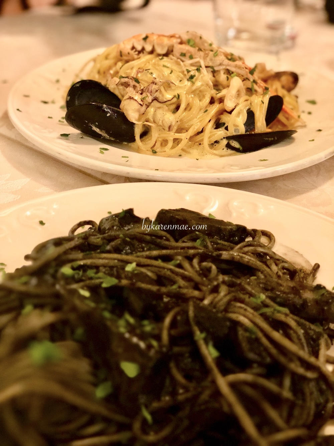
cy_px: 223
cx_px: 167
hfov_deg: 28.0
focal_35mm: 52
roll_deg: -1.5
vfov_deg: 36.8
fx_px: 669
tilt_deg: -31.3
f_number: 2.4
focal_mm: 6
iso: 160
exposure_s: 1/14
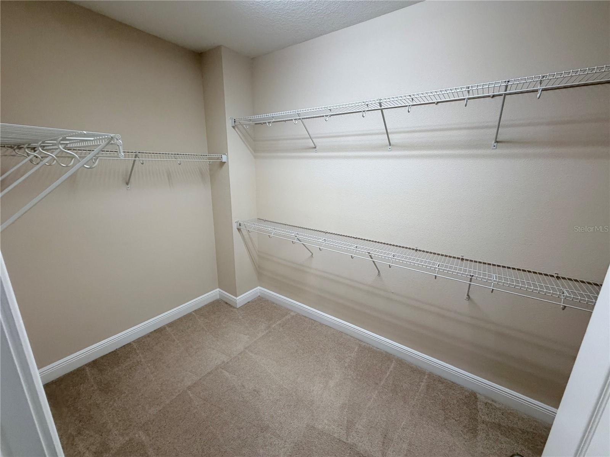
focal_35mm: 14
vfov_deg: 85.7
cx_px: 305
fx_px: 247
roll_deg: -1.8
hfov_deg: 102.1
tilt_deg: -14.3
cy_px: 228
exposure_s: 1/120
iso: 250
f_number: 2.2
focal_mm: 2.22
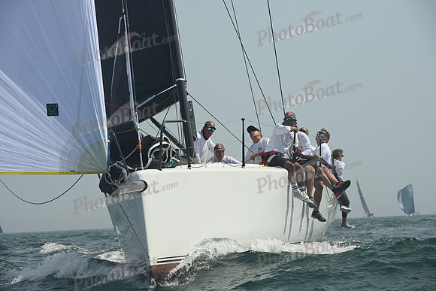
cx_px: 218
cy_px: 146
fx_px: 2059
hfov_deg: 12.1
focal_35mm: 170
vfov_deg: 8.1
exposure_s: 1/1250
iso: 320
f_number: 9
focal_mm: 170
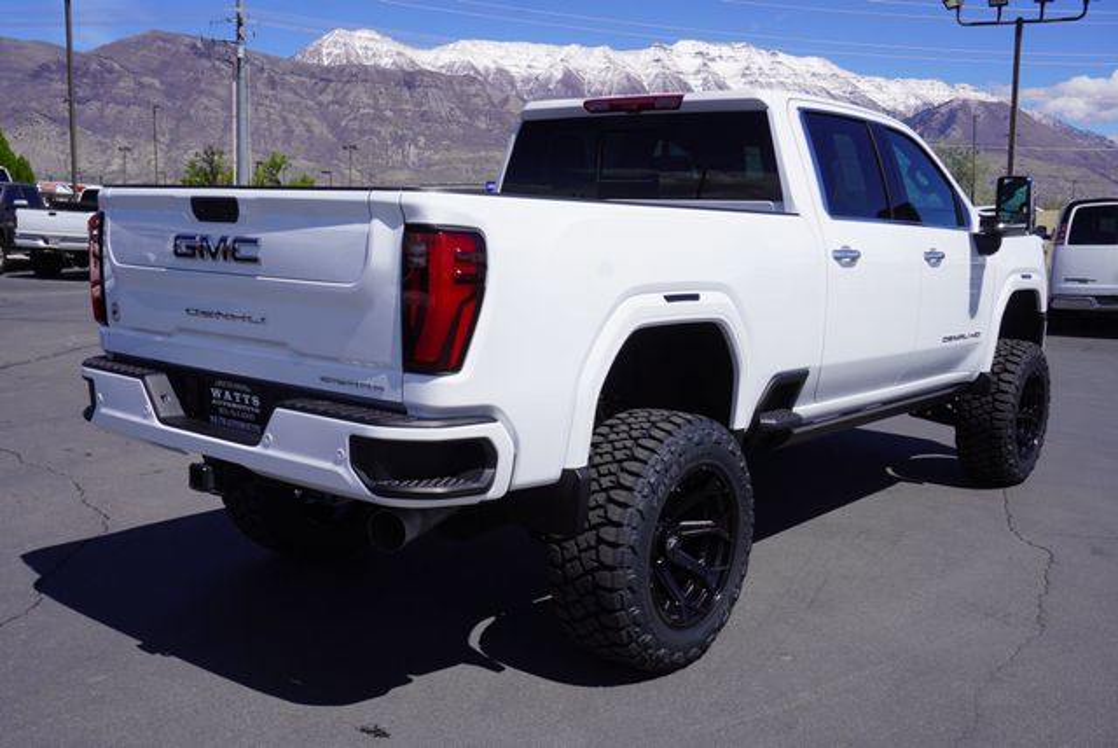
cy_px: 374
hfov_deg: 53.1
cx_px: 559
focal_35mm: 36
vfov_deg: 36.9
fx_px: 1119
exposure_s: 1/250
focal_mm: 24
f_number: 11
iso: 100
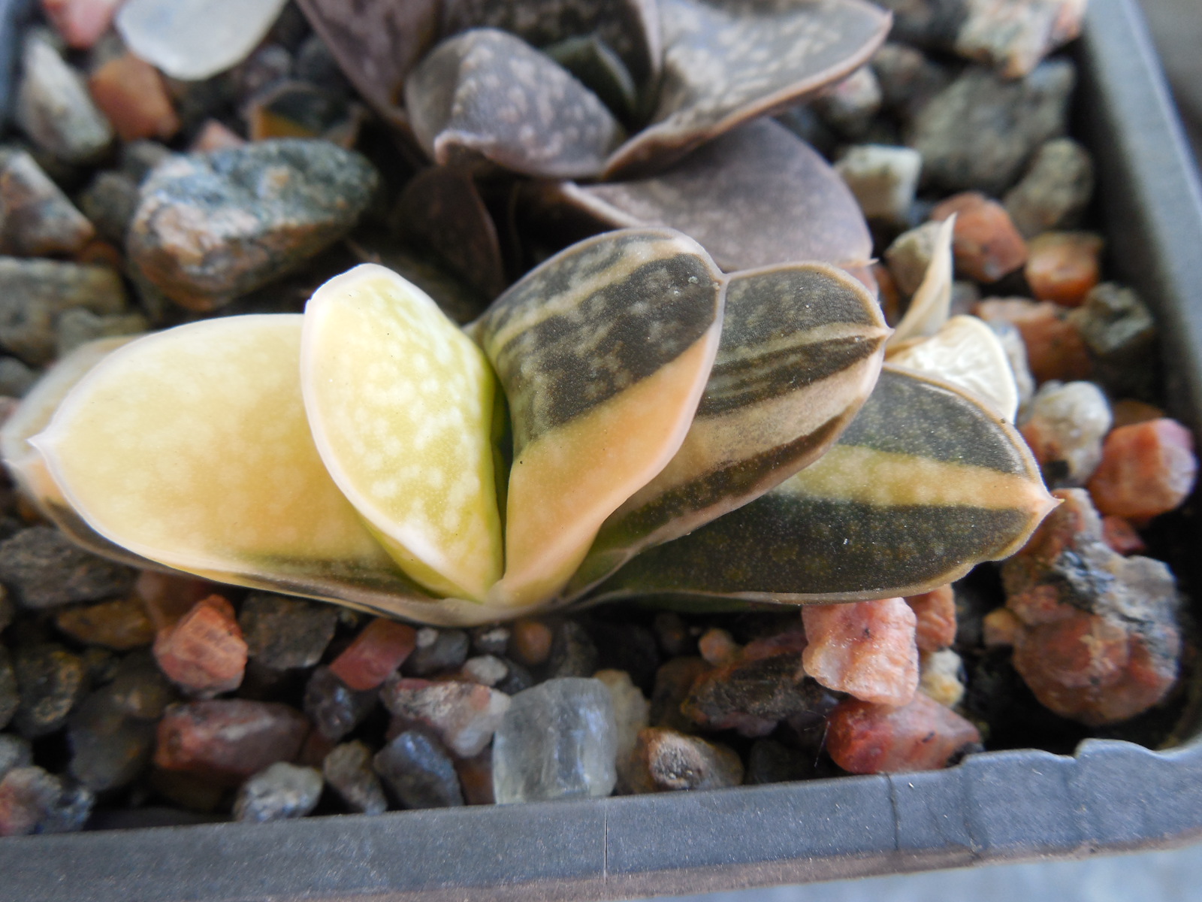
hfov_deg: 58.4
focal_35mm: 31
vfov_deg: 45.4
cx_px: 601
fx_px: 1076
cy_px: 451
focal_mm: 5.6
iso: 180
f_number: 3.6
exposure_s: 1/30
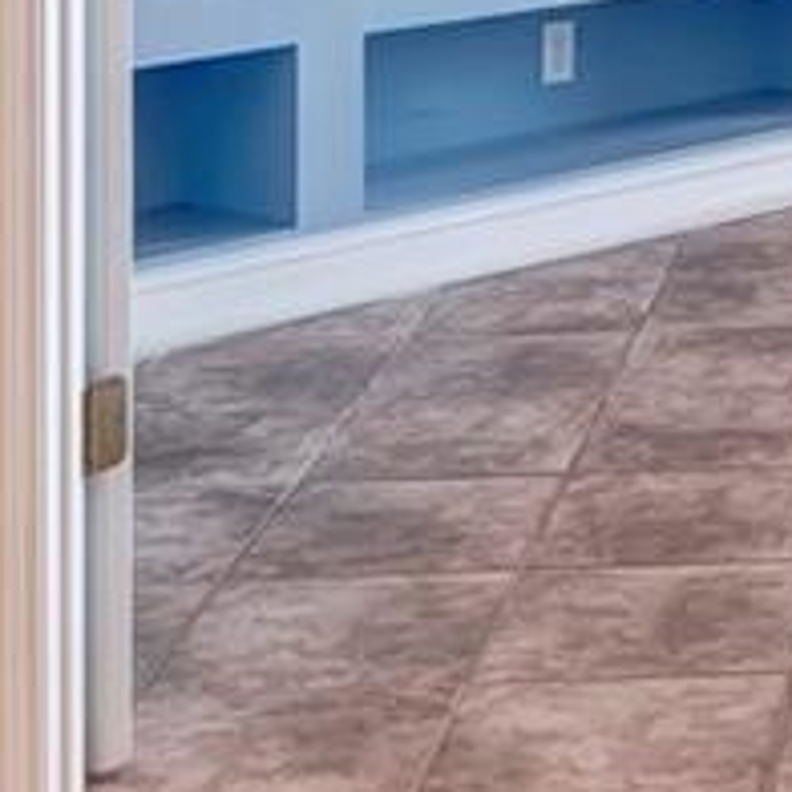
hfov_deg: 14.5
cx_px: 1236
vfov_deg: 14.5
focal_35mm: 111
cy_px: -455
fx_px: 2873
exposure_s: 1
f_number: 9
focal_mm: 16
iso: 100
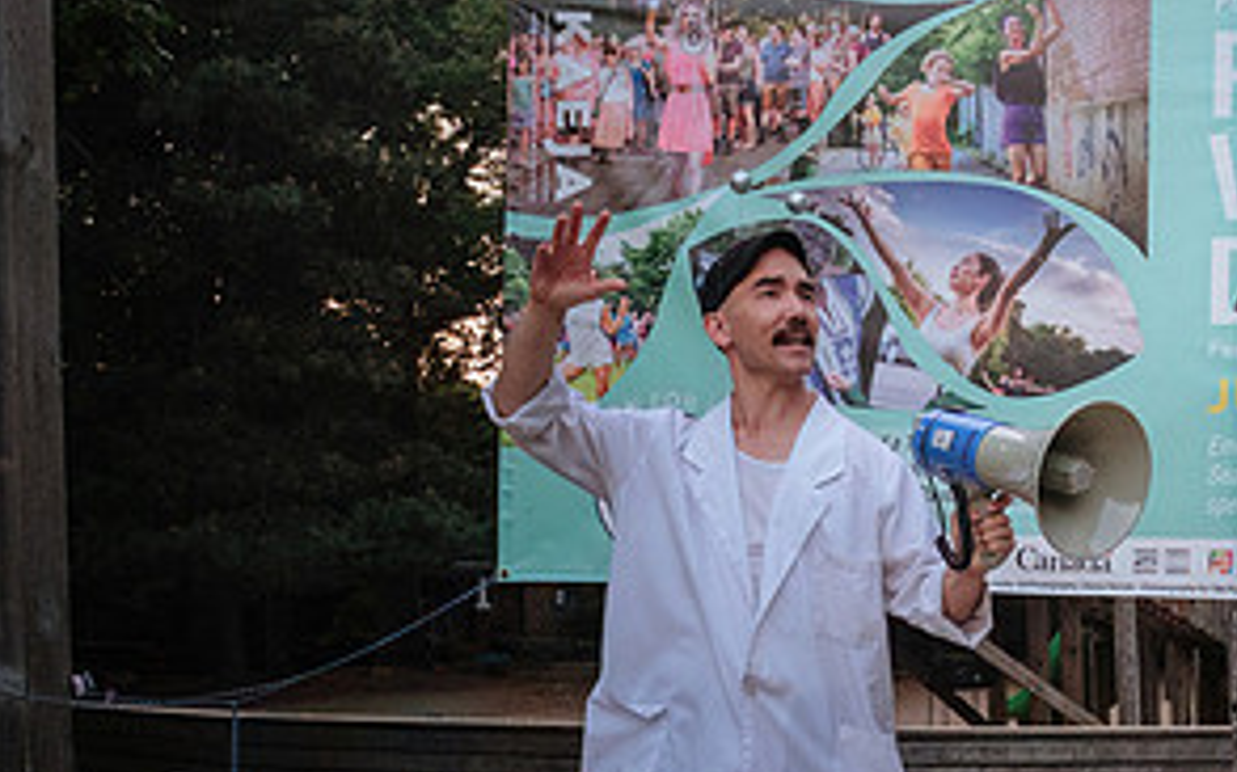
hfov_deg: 35.3
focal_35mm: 55
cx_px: 1045
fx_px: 1854
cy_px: 584
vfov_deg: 23.3
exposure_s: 1/500
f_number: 5
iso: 800
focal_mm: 16
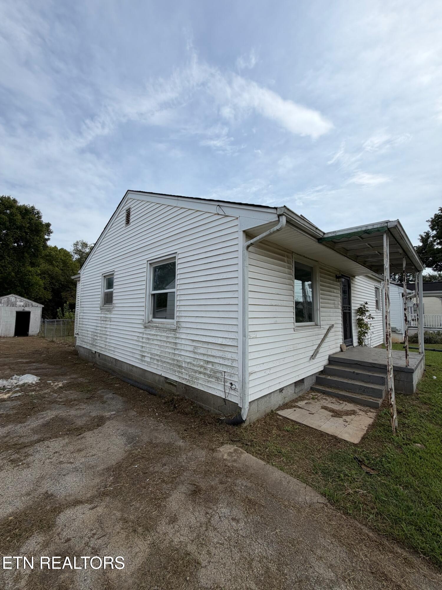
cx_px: 221
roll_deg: -0.3
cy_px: 295
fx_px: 238
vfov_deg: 102.1
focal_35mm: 14
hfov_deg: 85.7
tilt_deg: +4.5
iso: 20
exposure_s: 1/1259
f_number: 2.2
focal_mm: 2.22
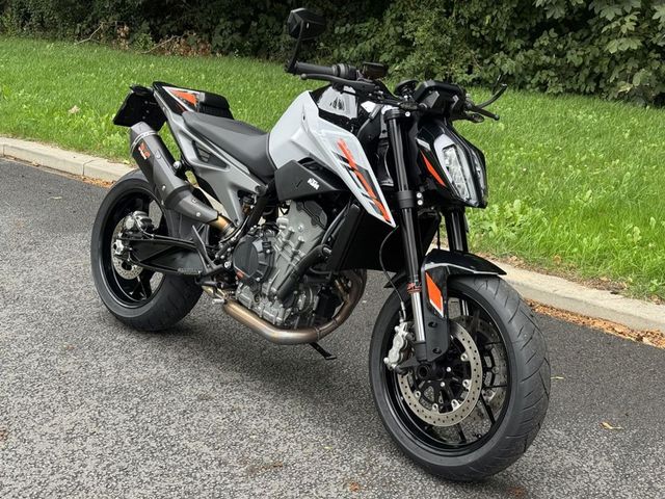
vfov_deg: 30.3
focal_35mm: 48
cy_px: 250
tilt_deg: -17.2
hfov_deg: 39.7
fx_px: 922
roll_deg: -1.1
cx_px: 332
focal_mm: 6.76
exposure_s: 1/172
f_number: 1.78
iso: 80
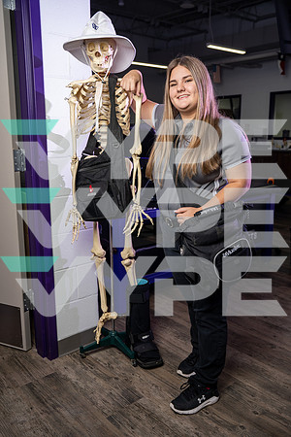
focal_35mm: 33
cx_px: 146
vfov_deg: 57.2
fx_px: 400
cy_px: 218
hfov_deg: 40.0
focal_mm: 33
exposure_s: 1/250
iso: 250
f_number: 4.5
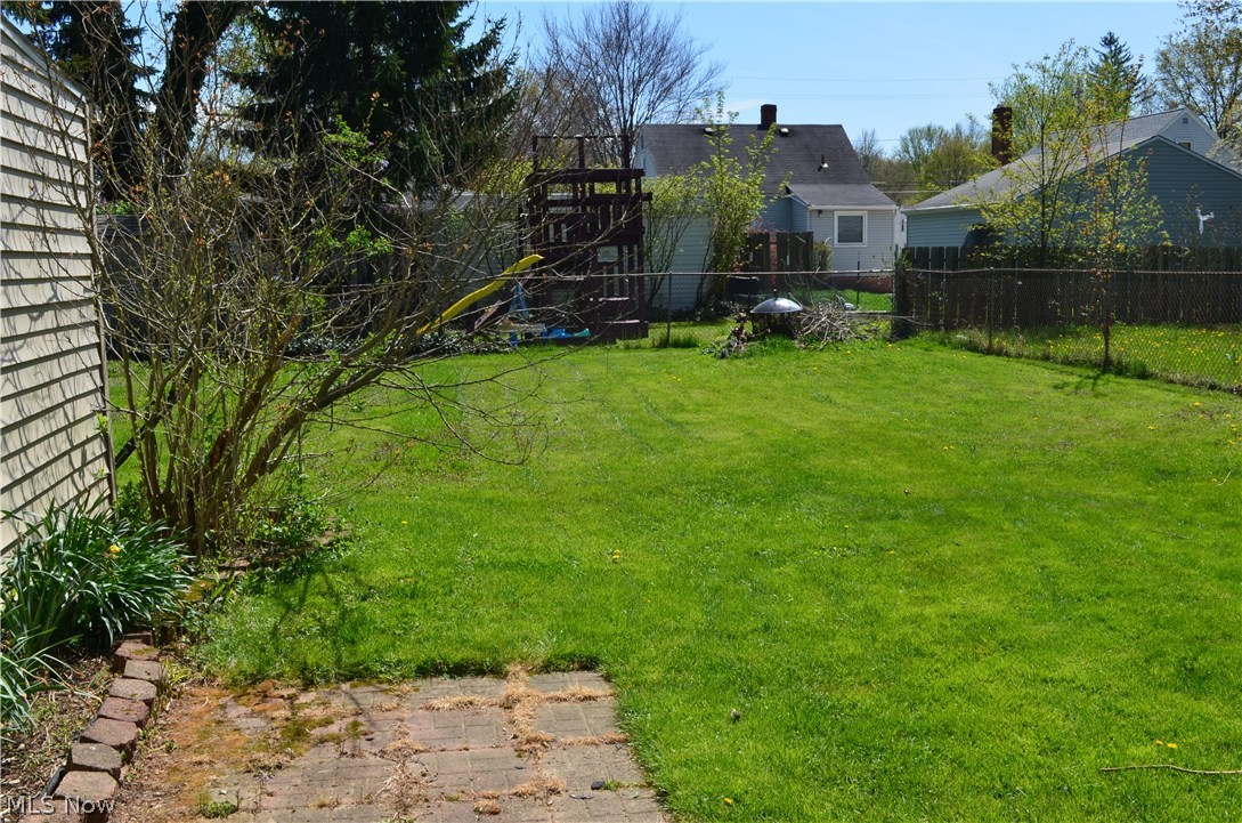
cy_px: 412
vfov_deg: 36.7
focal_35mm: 36
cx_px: 621
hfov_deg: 53.2
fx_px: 1239
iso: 160
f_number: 11
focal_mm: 24
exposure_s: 1/125
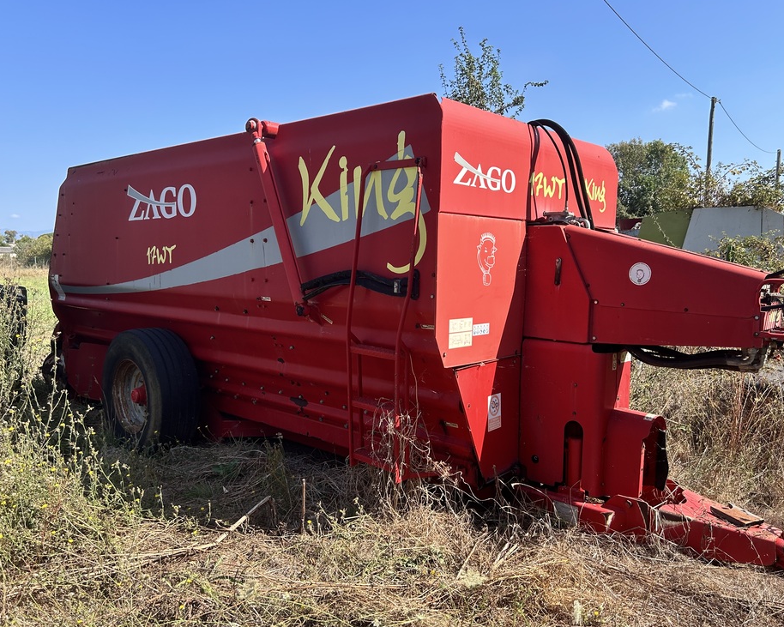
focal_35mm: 28
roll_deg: +0.1
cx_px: 414
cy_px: 306
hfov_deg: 62.2
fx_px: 650
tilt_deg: -4.9
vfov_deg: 51.5
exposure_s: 1/1972
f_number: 1.5
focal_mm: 5.7
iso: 50
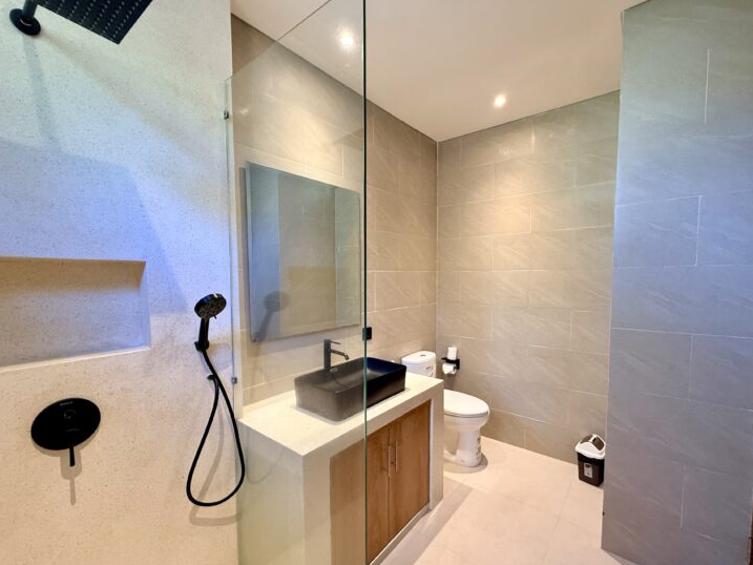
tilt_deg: -3.0
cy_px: 298
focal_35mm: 15
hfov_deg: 98.1
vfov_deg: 81.7
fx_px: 326
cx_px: 394
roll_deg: +0.9
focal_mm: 2.22
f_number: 2.2
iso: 250
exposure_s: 1/50
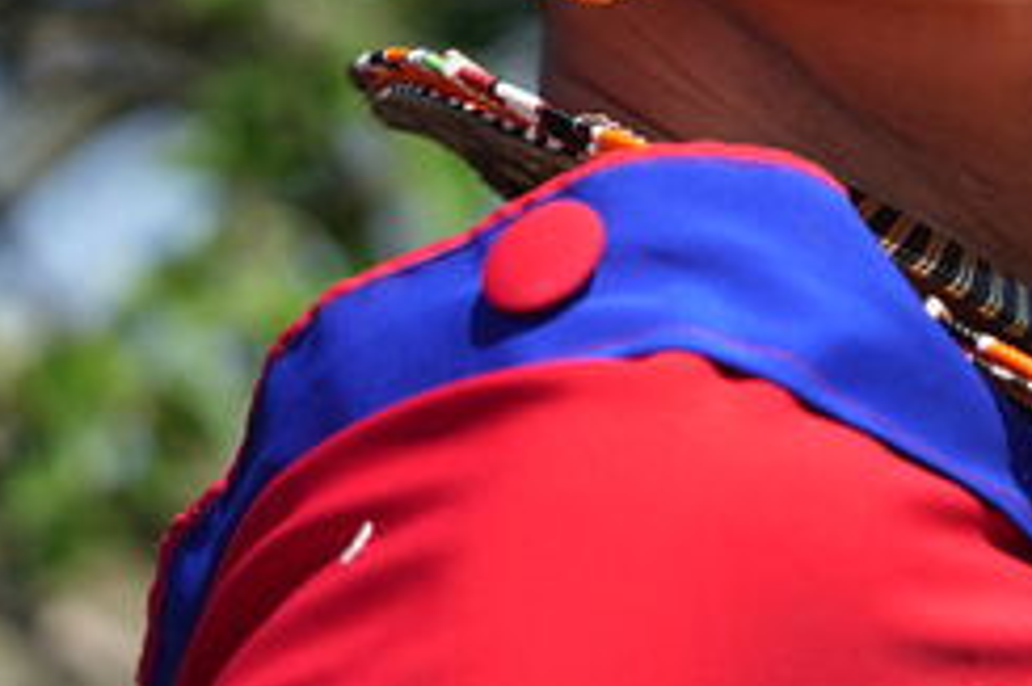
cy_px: -65
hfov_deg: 8.7
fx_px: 6761
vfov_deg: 5.8
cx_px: 935
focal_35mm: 236
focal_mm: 62
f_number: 2.8
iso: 100
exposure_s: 1/1600
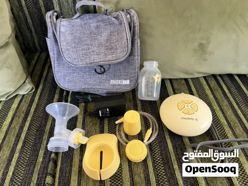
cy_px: 93
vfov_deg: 53.1
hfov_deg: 67.3
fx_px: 186
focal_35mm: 26
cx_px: 124
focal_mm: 5.7
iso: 250
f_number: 1.5
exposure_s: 1/60
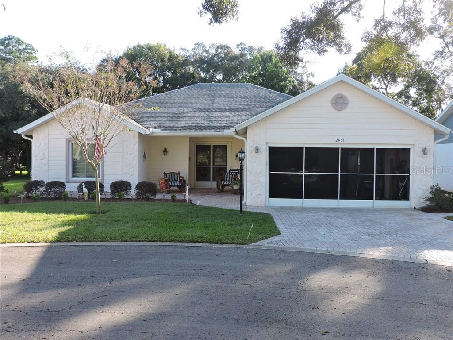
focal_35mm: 33
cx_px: 226
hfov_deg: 55.4
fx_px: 432
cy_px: 170
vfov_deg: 42.9
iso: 100
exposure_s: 1/200
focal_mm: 5.9
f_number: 3.2
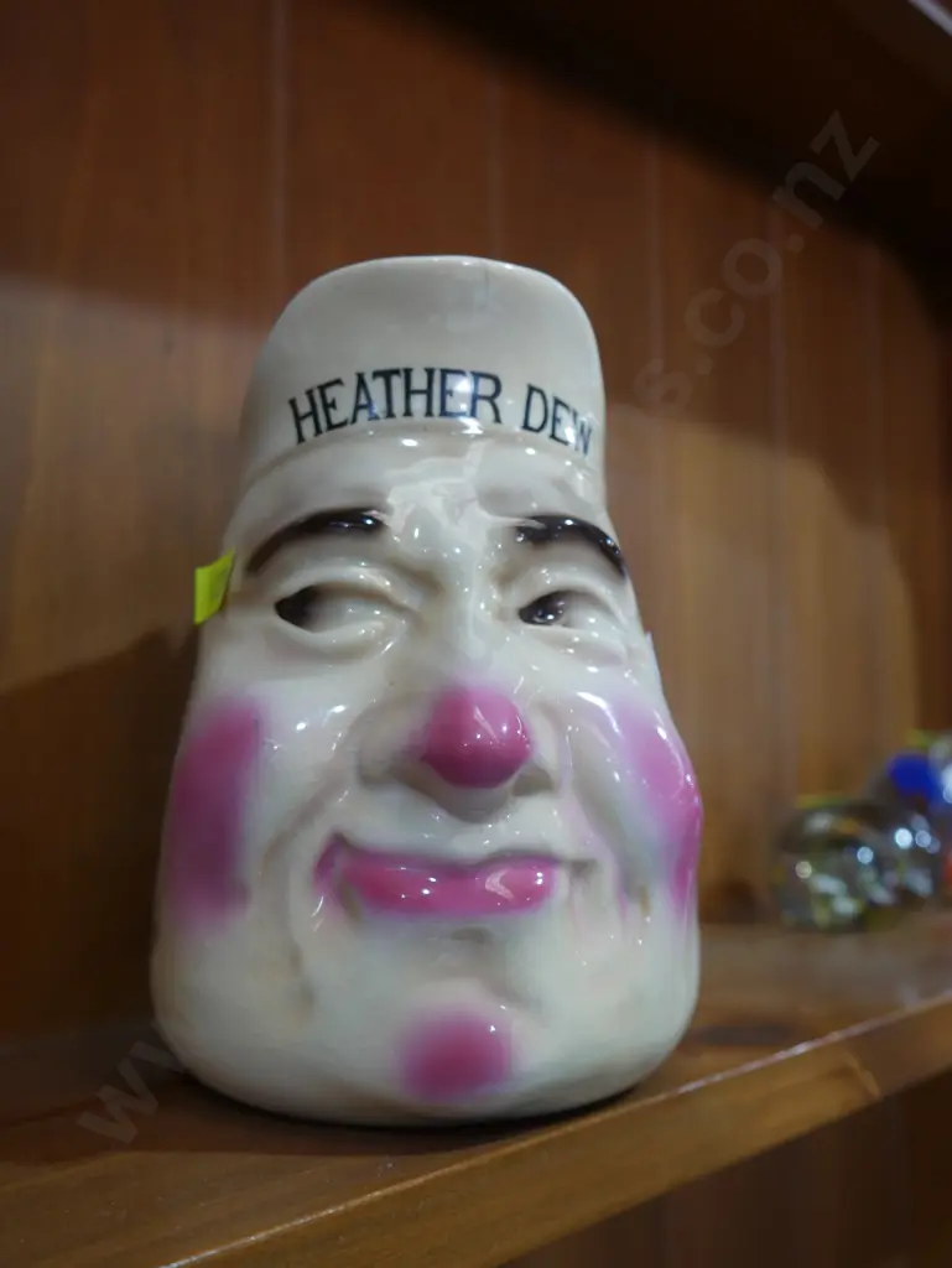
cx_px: 476
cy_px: 634
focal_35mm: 36
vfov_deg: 51.3
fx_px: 1319
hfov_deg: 39.7
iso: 640
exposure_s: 1/60
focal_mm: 18
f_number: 4
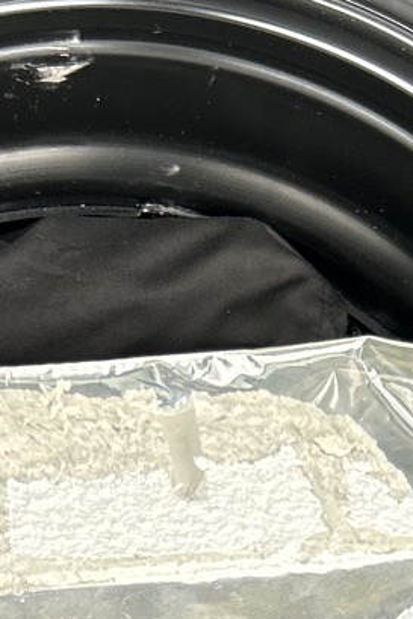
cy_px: 773
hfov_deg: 10.7
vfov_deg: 15.5
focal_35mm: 127
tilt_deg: -72.5
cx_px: 48
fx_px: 2183
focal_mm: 5.7
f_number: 1.5
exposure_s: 1/102
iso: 125
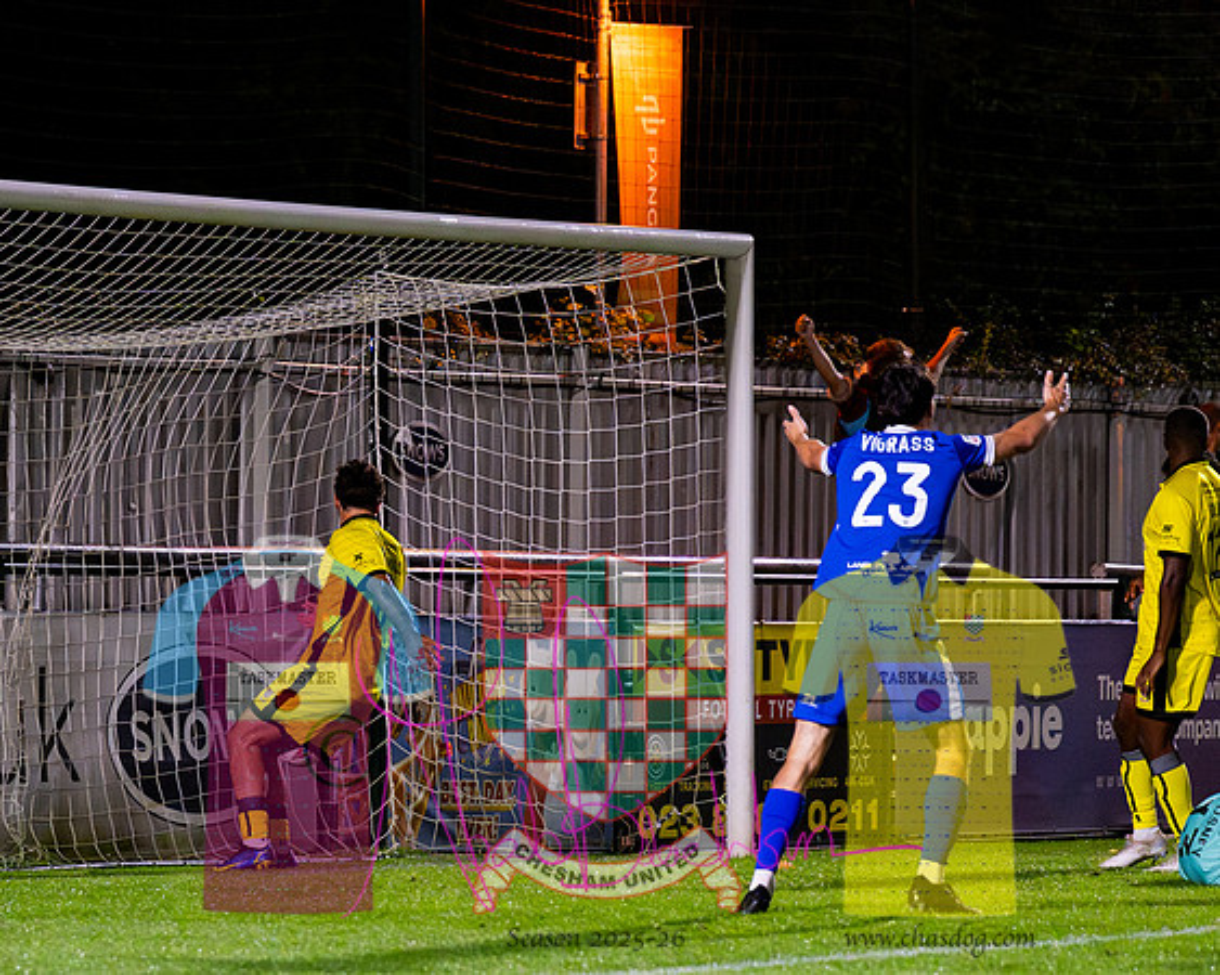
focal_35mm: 282
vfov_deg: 5.5
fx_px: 10182
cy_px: 678
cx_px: 201
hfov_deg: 6.8
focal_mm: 120
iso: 6400
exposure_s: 1/1250
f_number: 2.8
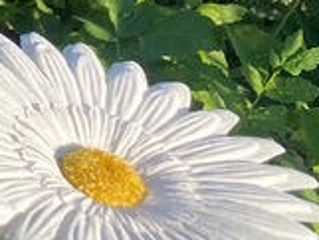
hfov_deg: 12.5
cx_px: -410
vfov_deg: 10.2
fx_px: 1190
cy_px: -303
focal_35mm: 129
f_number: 1.8
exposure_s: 1/742
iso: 32
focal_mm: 4.25
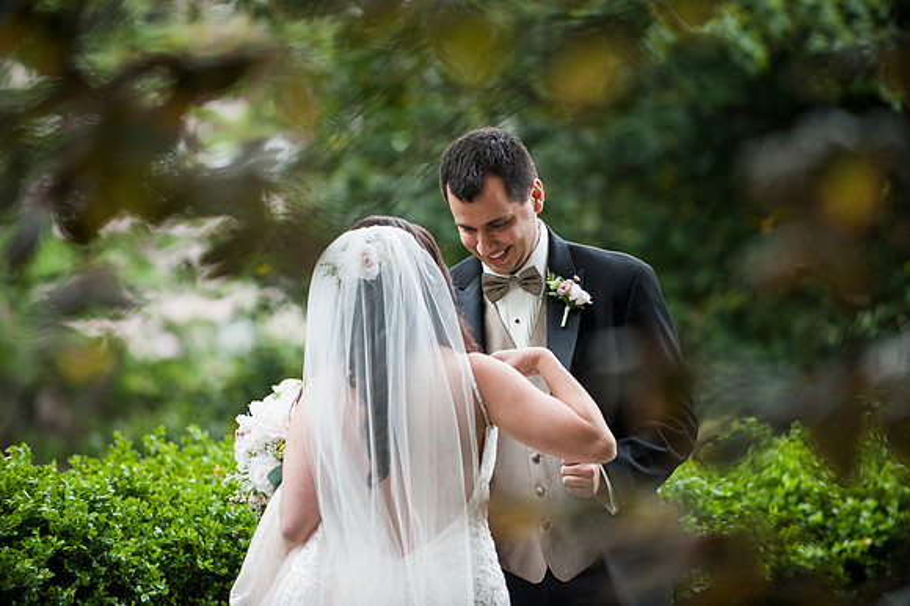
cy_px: 303
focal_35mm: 200
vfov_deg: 6.9
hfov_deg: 10.3
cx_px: 455
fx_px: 5052
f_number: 2.8
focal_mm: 200
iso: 800
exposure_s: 1/1250
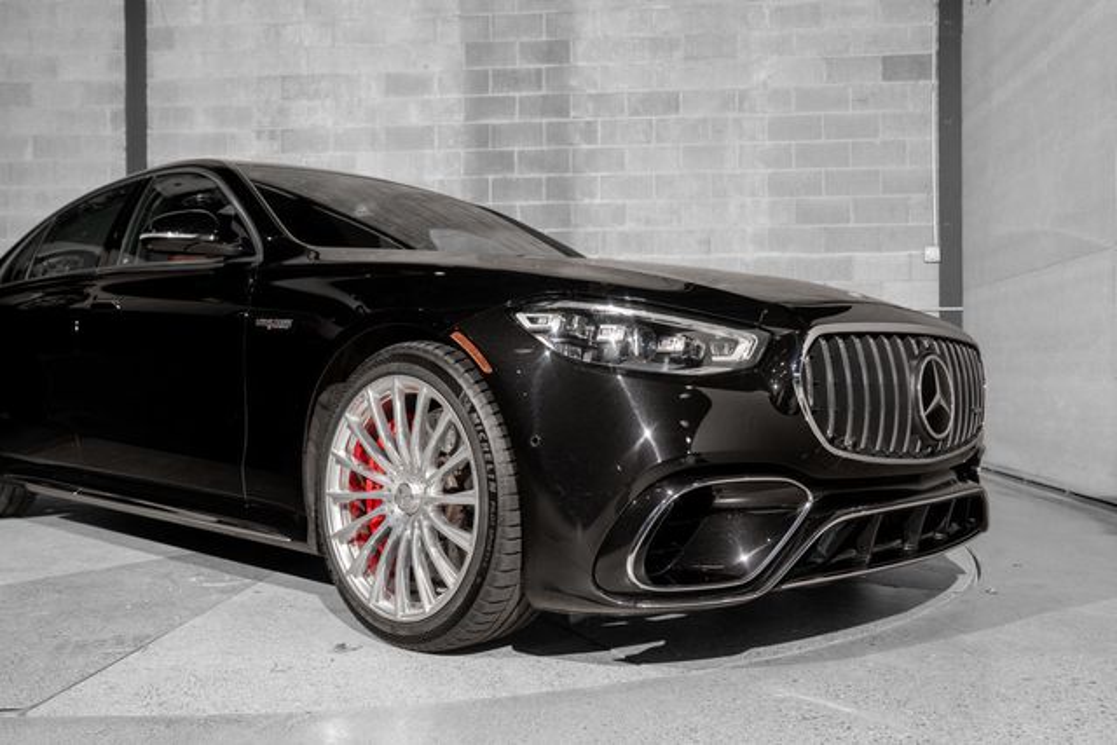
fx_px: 993
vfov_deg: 41.1
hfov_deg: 58.7
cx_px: 558
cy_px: 372
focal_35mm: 32
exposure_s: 1/50
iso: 320
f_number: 5.6
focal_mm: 32
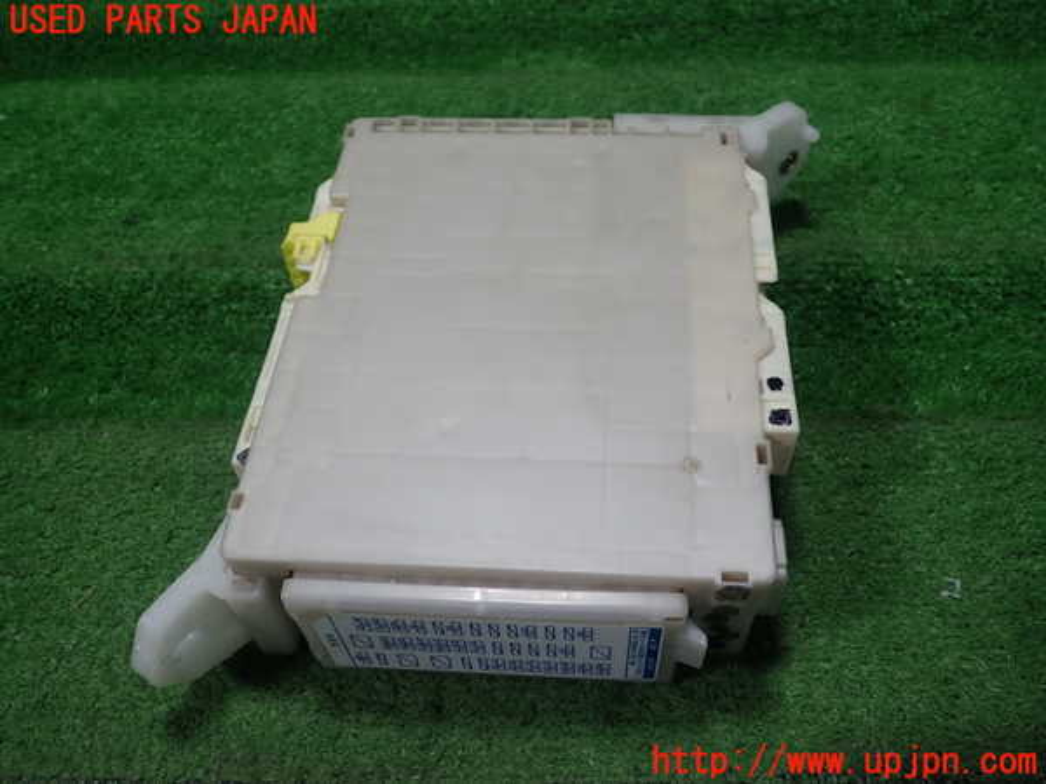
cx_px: 523
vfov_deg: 46.8
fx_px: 907
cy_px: 392
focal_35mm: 30
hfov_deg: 60.0
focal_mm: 5.5
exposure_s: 1/125
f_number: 2.3
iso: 125
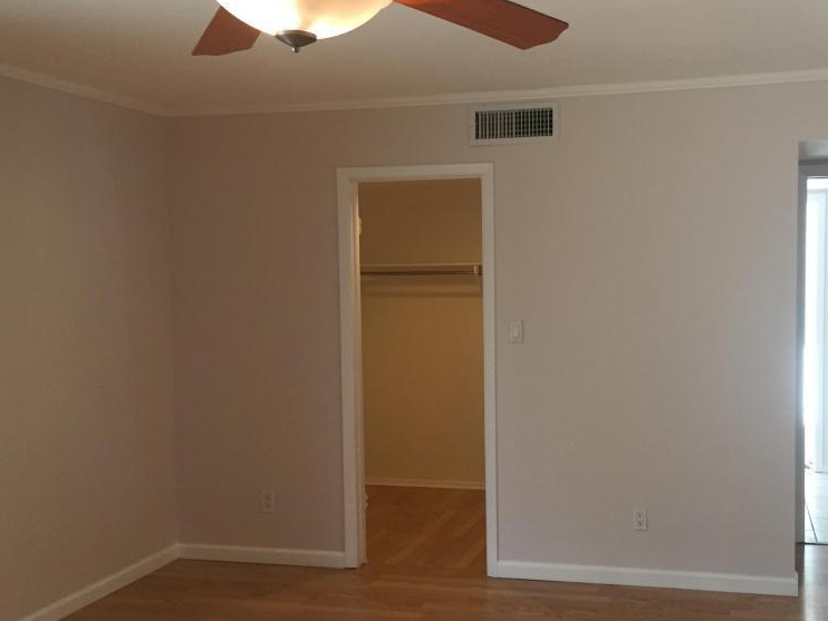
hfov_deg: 46.5
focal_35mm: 40
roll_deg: +0.2
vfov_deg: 35.9
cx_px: 506
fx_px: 957
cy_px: 341
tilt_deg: -4.0
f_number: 2.2
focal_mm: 4.15
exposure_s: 1/30
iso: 50
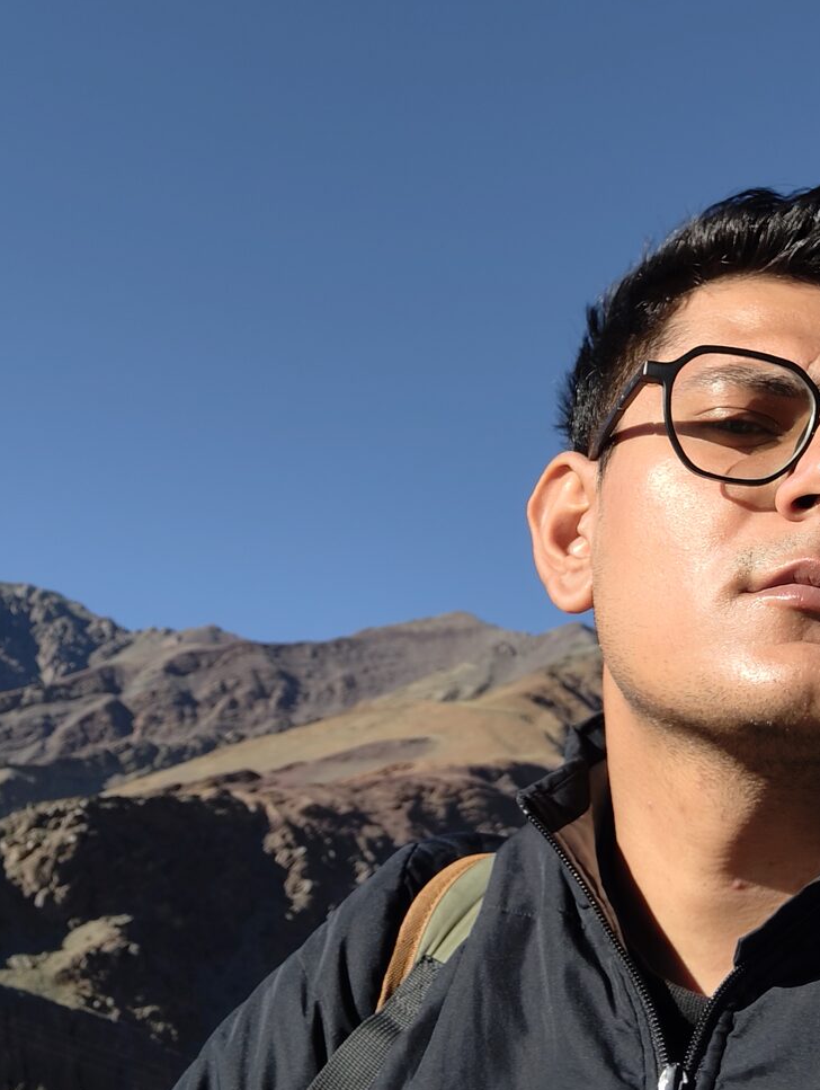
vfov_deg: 39.4
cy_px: 428
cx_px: 623
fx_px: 1512
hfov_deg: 29.8
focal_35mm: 48
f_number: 2.2
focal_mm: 3.61
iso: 50
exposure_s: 1/324
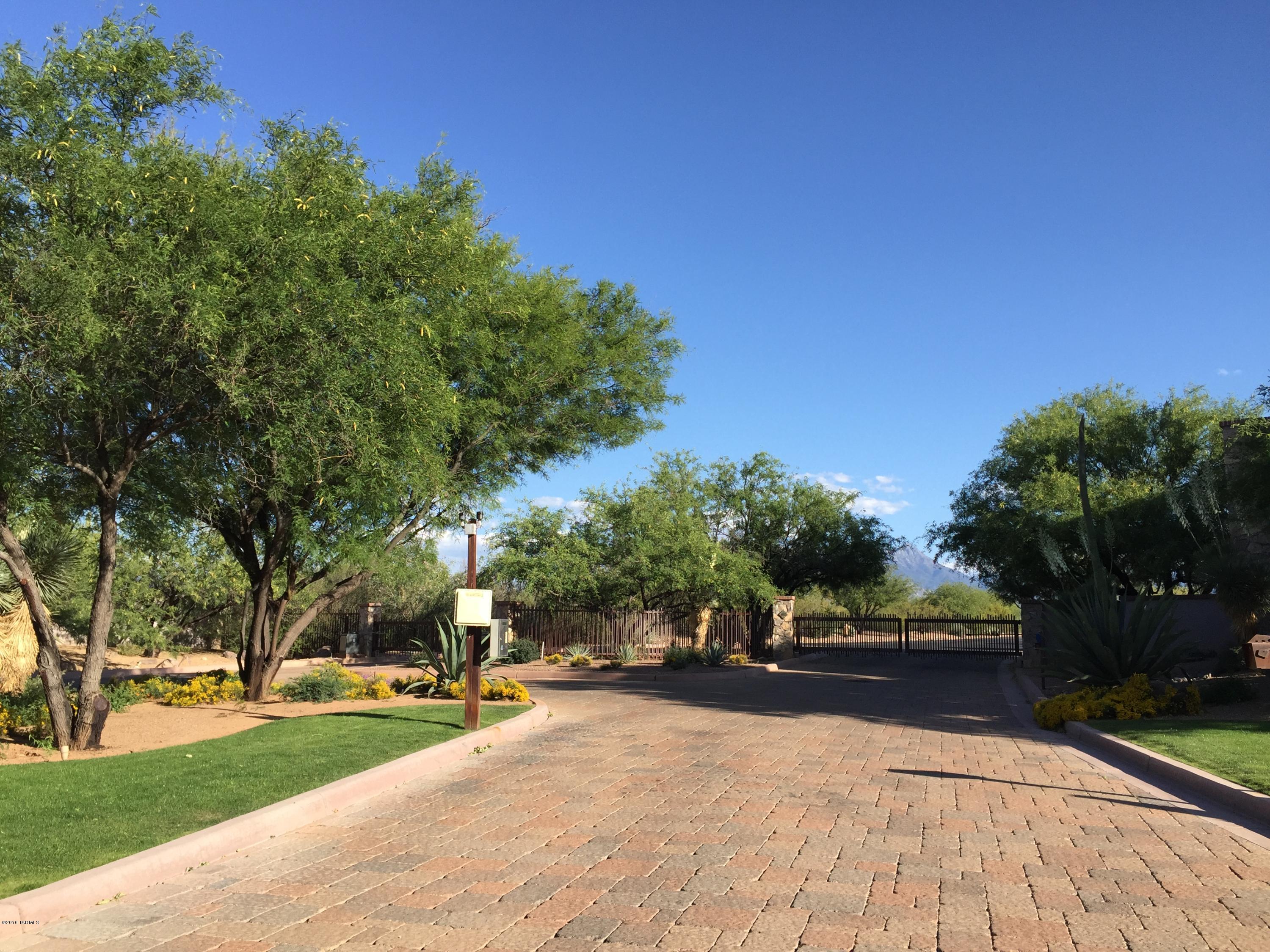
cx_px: 635
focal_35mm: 29
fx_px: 1064
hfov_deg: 61.7
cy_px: 476
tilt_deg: +9.7
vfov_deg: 48.2
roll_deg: -1.8
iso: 32
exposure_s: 1/1236
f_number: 2.2
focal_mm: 4.15
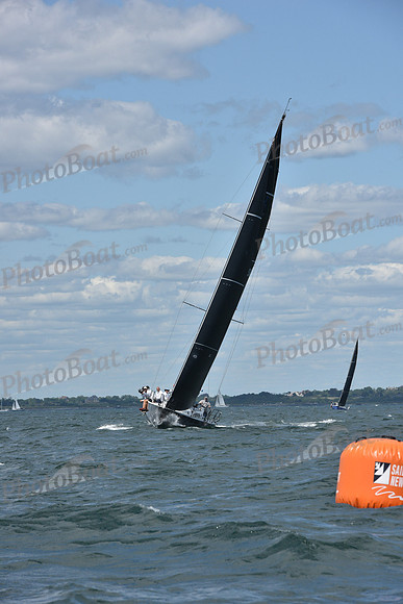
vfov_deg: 12.1
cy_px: 302
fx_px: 2853
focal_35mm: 170
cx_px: 202
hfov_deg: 8.1
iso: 320
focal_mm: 170
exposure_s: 1/1000
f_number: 11
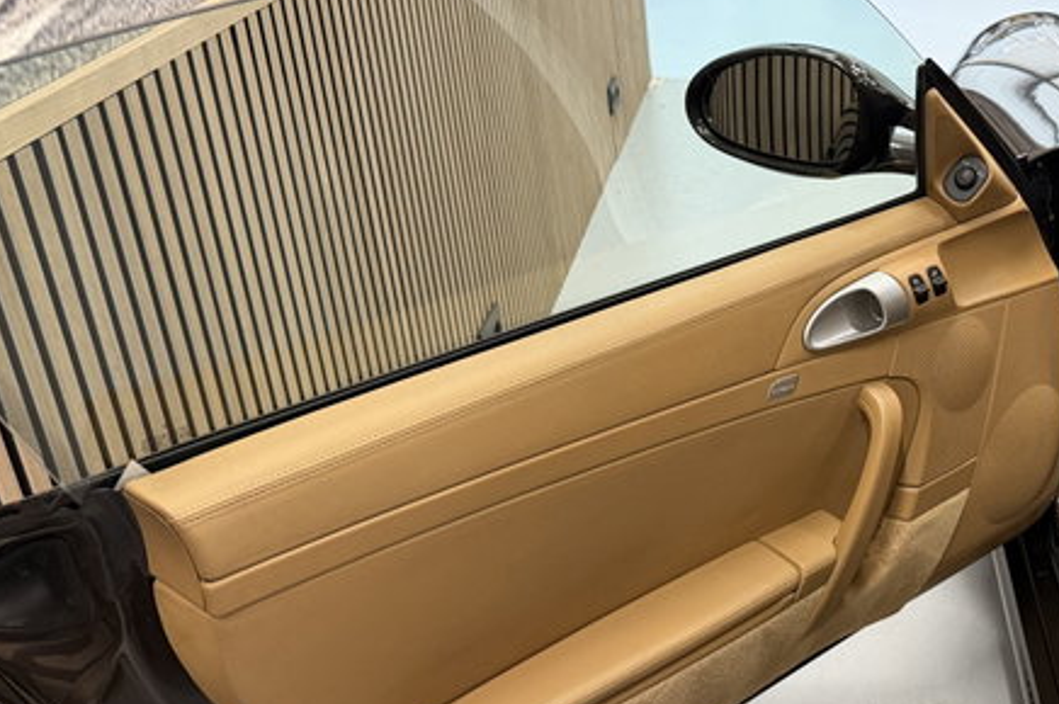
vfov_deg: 30.4
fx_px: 1293
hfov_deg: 42.1
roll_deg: -0.4
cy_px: 408
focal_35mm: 44
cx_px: 879
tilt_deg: -28.3
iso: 400
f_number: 1.78
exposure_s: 1/50
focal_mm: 6.76
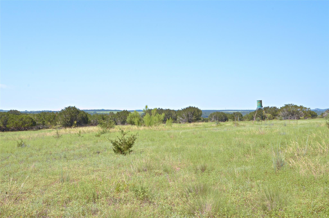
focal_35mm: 36
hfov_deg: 53.2
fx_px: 329
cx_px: 164
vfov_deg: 36.8
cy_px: 109
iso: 200
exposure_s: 1/50
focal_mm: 24
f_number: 14
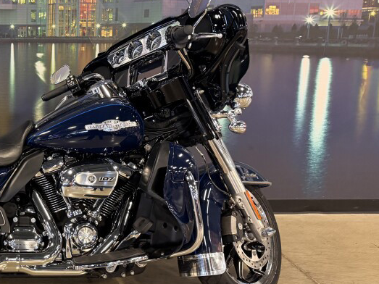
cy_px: 130
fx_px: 536
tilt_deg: -10.9
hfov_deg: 35.5
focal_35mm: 49
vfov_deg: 29.7
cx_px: 7
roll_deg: +0.6
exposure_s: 1/60
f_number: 1.78
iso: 400
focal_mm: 6.76
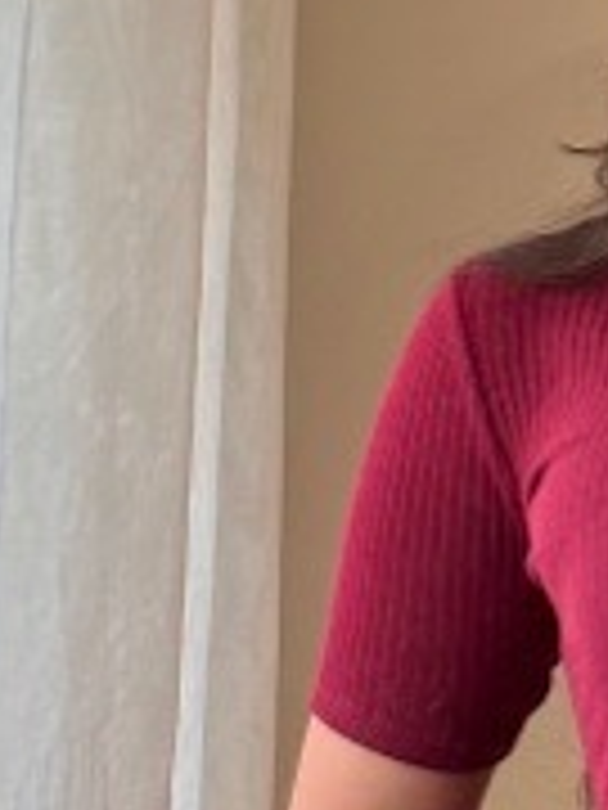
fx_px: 6253
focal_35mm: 267
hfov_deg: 5.5
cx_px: 770
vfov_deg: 7.4
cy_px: 256
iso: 80
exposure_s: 1/72
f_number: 1.78
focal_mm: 6.86
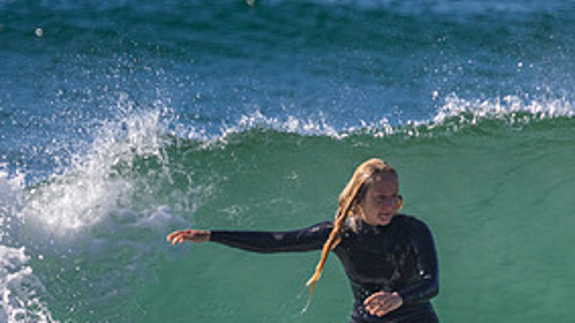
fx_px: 26186
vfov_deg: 0.7
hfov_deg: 1.3
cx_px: 394
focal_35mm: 1718
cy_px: 352
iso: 1100
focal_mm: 800
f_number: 11
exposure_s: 1/1600
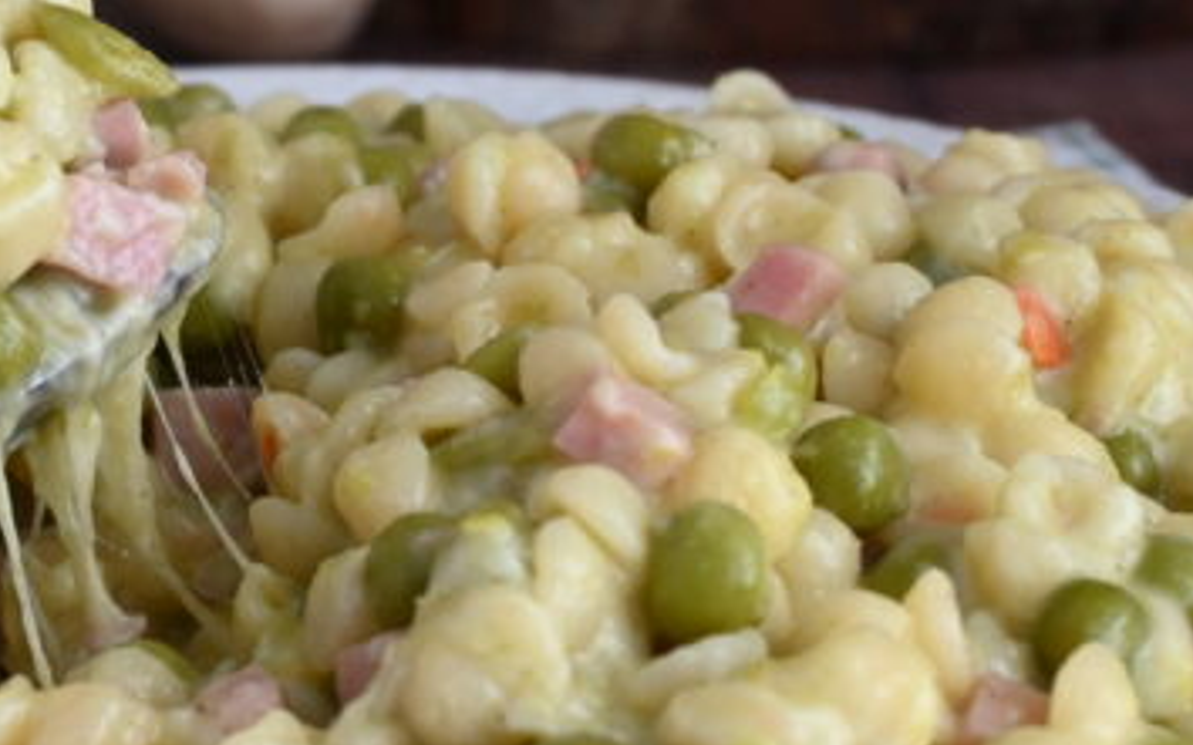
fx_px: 3835
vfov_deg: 11.1
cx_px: 236
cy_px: 534
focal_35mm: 118
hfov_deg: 17.5
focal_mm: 38
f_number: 8
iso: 800
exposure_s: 1/8
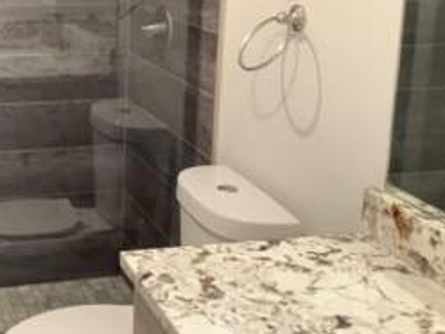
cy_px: 61
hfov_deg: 30.7
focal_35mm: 60
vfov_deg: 24.0
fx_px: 771
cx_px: 41
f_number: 2.4
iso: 320
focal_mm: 3.3
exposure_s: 1/60
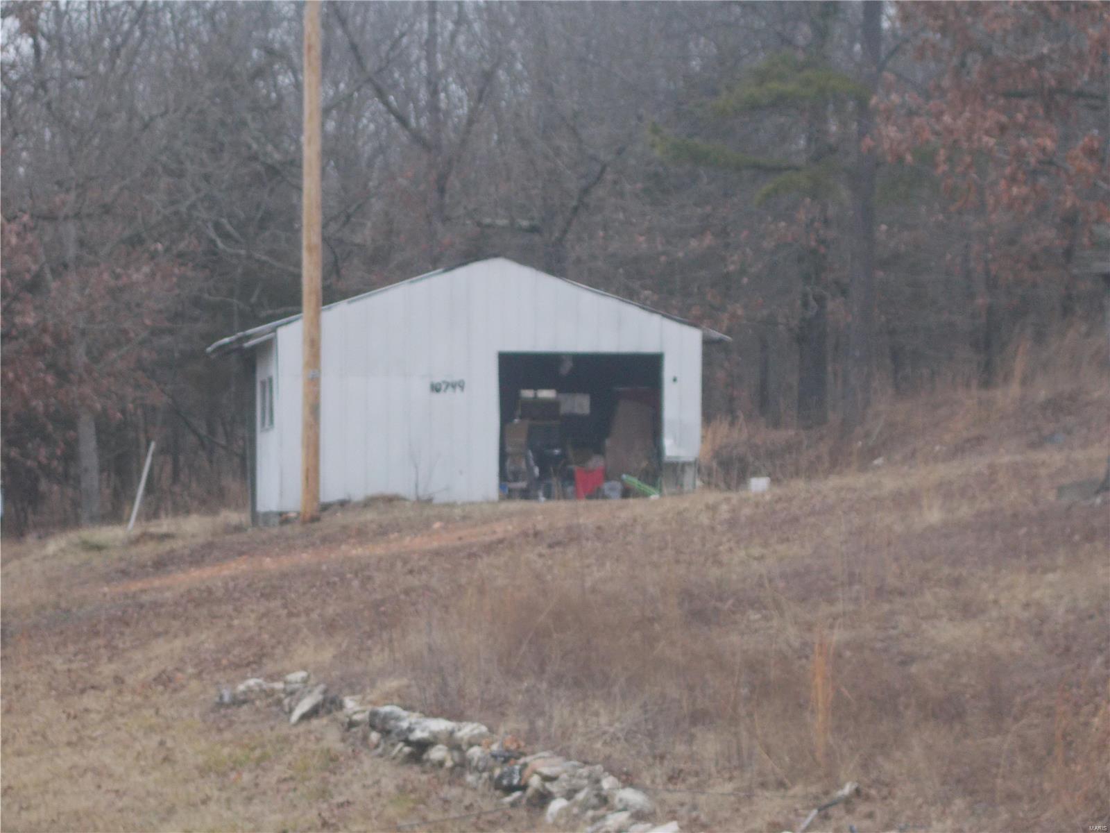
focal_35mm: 130
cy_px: 416
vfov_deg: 11.4
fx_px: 4169
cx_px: 555
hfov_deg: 15.2
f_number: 6.5
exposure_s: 1/60
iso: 220
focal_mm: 23
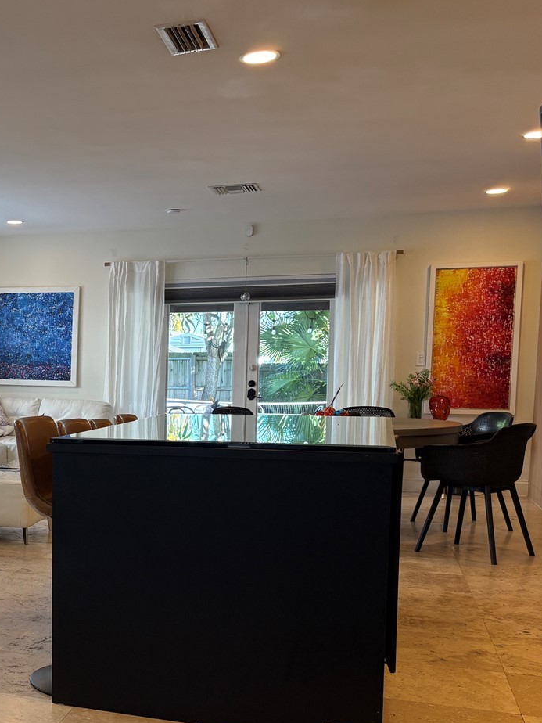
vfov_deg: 41.8
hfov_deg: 29.6
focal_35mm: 45
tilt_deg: -5.3
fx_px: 939
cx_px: -23
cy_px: 450
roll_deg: +0.3
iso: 100
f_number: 1.6
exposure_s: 1/120
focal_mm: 5.96
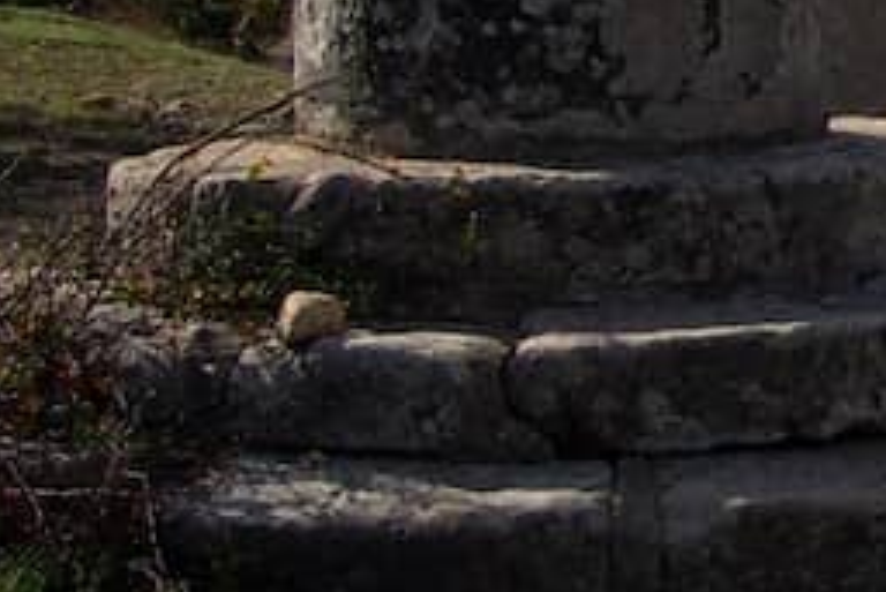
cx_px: 1734
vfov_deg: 8.6
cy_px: -66
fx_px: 3891
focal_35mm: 158
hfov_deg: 11.7
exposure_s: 1/530
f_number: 4.8
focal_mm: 7.8
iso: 50
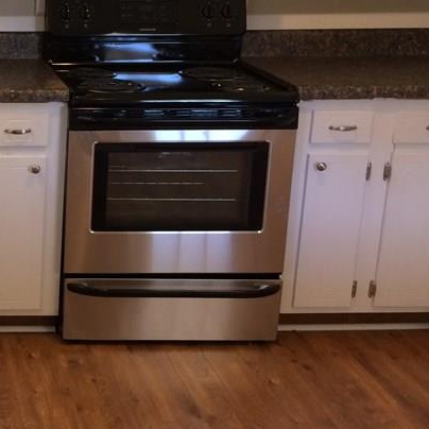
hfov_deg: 24.2
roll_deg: +0.6
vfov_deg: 26.3
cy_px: 135
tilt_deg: -16.4
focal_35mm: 65
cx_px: -75
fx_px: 911
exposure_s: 1/30
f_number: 2.2
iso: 100
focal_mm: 4.15
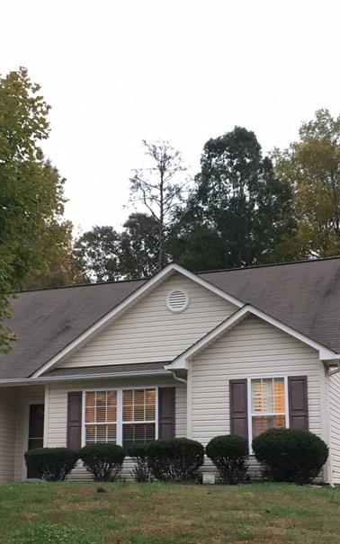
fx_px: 771
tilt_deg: +9.1
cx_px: 151
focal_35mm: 52
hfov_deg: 24.9
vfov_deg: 38.6
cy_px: 341
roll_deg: +0.2
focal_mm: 4.15
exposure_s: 1/30
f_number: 2.2
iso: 50
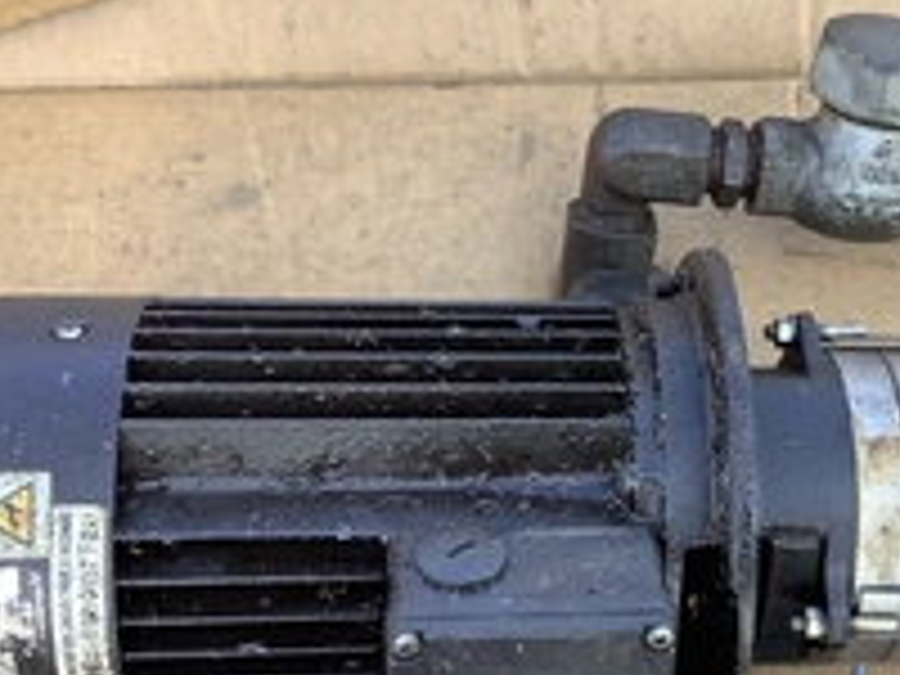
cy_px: 405
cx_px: 675
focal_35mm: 62
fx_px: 1612
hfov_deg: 30.7
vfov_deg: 23.6
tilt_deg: -60.7
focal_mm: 3.3
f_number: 2.4
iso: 25
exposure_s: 1/101
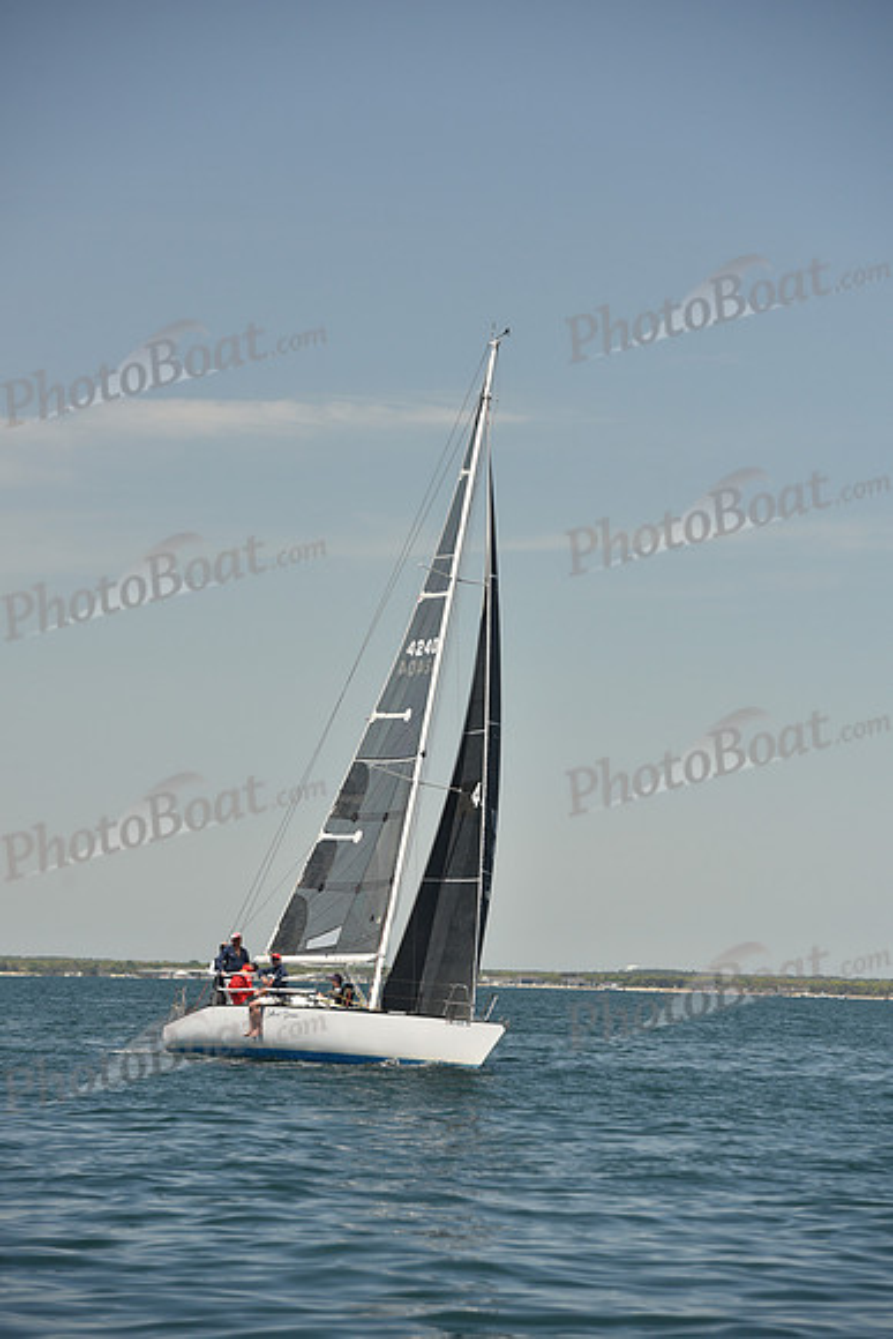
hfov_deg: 8.9
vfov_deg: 13.2
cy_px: 670
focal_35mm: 155
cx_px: 446
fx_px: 5763
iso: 250
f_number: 5.6
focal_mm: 155
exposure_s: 1/800
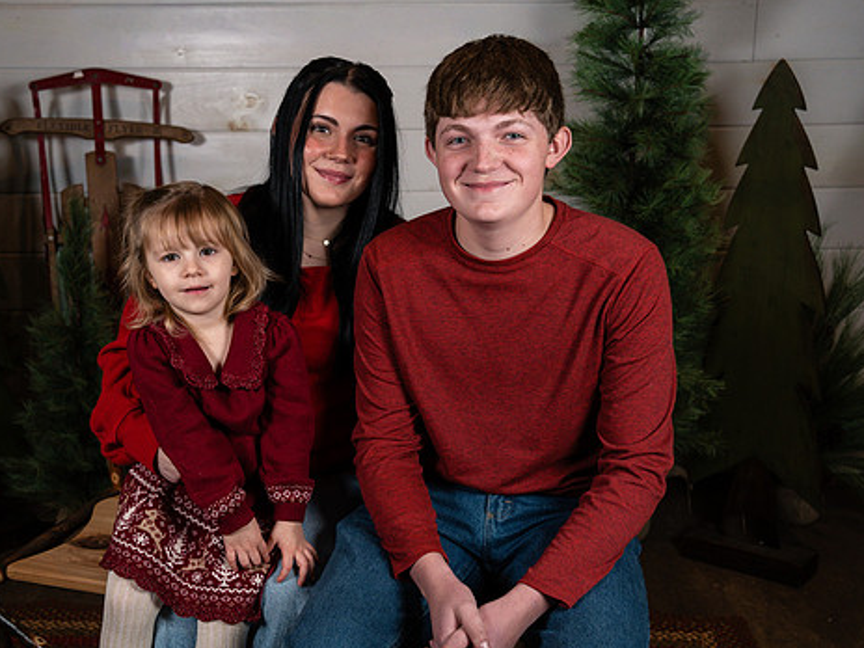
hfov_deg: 41.2
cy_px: 344
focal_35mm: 46
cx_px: 384
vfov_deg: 31.5
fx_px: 1148
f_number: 5.6
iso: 400
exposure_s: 1/250
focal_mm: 37
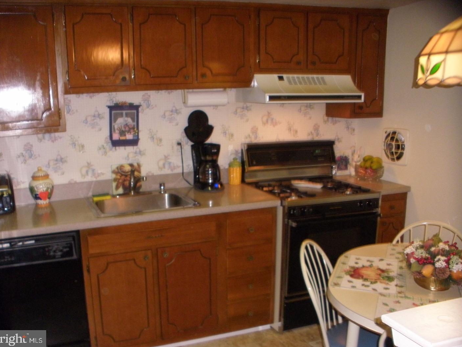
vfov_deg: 38.7
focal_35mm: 37
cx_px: 226
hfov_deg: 50.1
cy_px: 171
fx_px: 494
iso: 320
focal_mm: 6.3
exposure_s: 1/30
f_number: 3.5
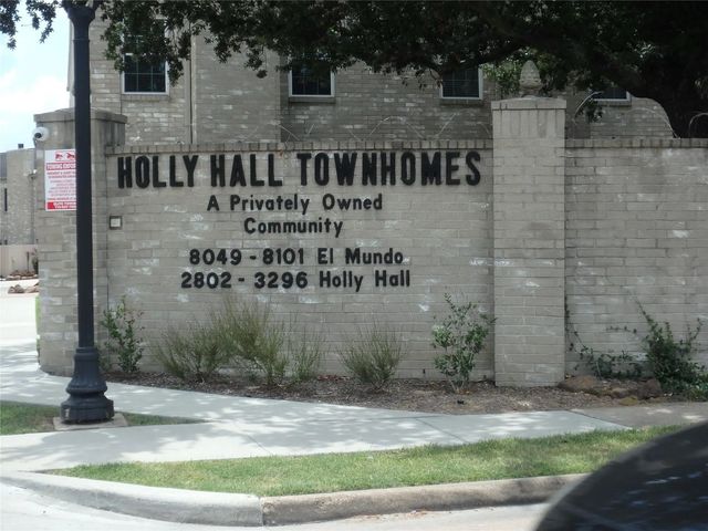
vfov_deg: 25.7
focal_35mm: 57
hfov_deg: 33.8
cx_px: 354
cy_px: 266
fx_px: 1166
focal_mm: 10.1
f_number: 5.1
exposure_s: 1/400
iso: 125
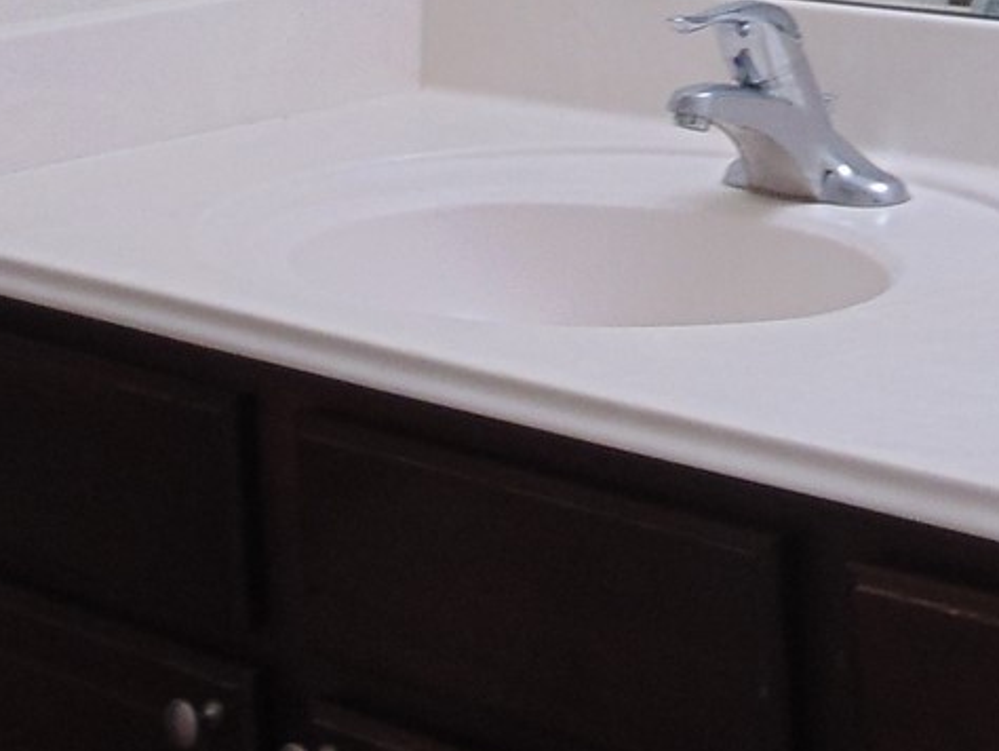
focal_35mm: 108
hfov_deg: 18.1
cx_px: 742
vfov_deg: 13.2
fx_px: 3118
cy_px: -281
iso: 80
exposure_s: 1/40
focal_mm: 4.5
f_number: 3
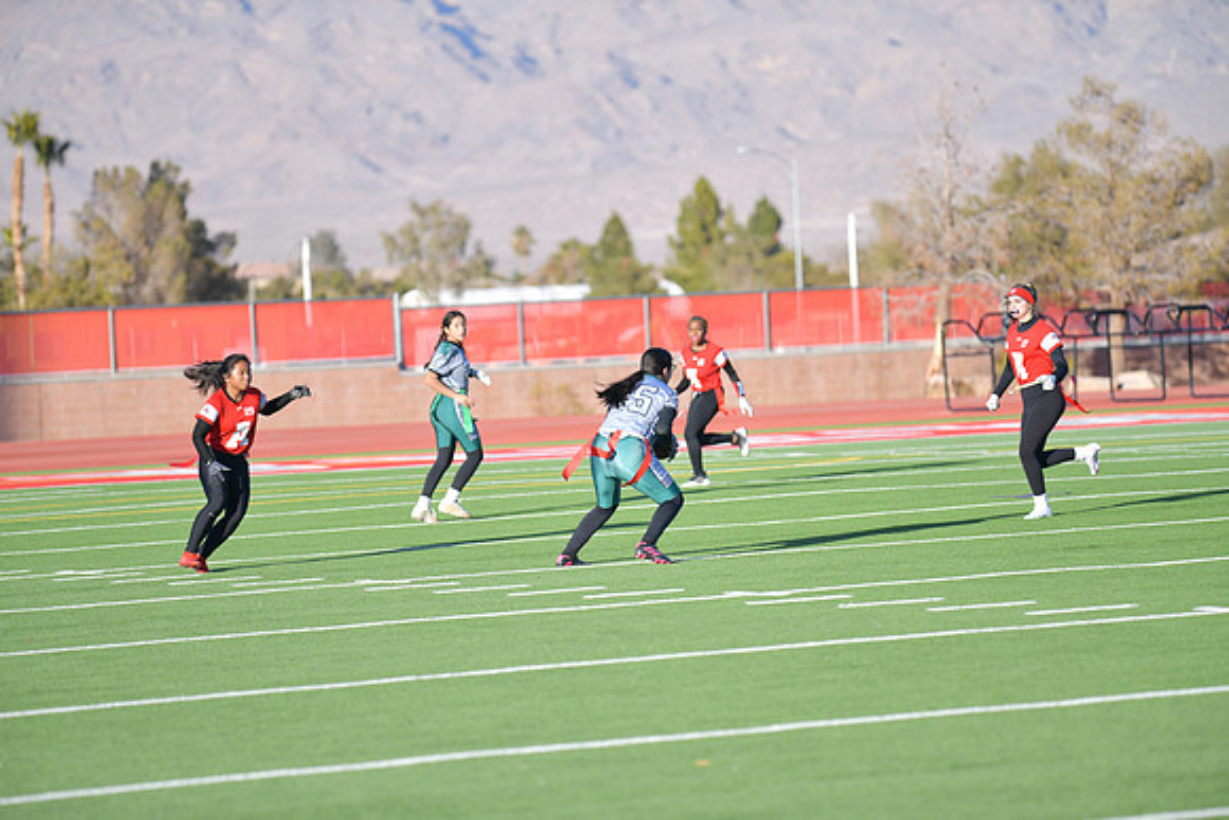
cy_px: 410
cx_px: 614
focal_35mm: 180
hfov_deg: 11.4
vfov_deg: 7.6
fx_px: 6146
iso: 64
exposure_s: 1/800
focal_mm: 180
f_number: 2.8
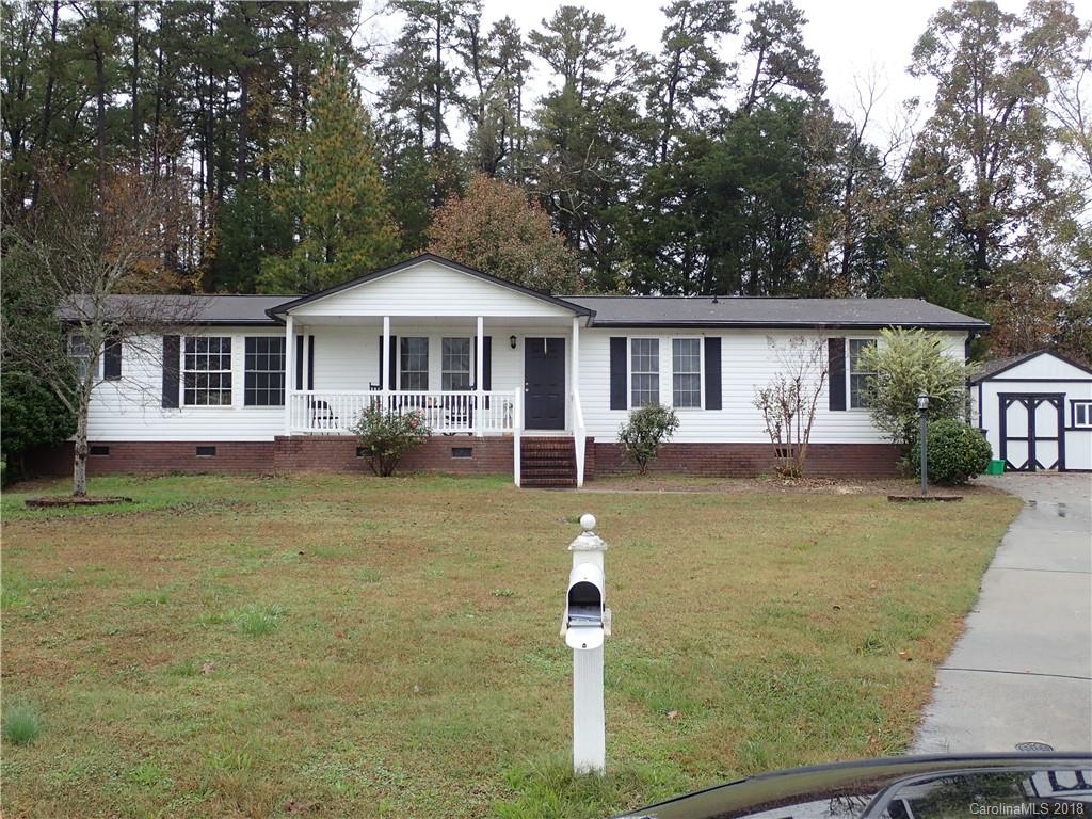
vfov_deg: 40.7
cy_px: 410
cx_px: 546
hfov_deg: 52.6
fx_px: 1104
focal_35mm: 35
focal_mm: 6.42
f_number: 3.5
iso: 100
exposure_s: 1/160
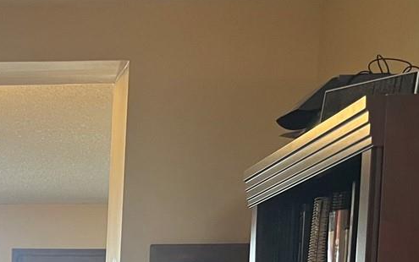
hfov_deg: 20.6
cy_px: 474
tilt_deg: -6.7
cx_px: -168
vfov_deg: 13.2
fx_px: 1017
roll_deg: -0.7
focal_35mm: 89
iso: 125
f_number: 1.6
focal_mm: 5.1
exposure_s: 1/60
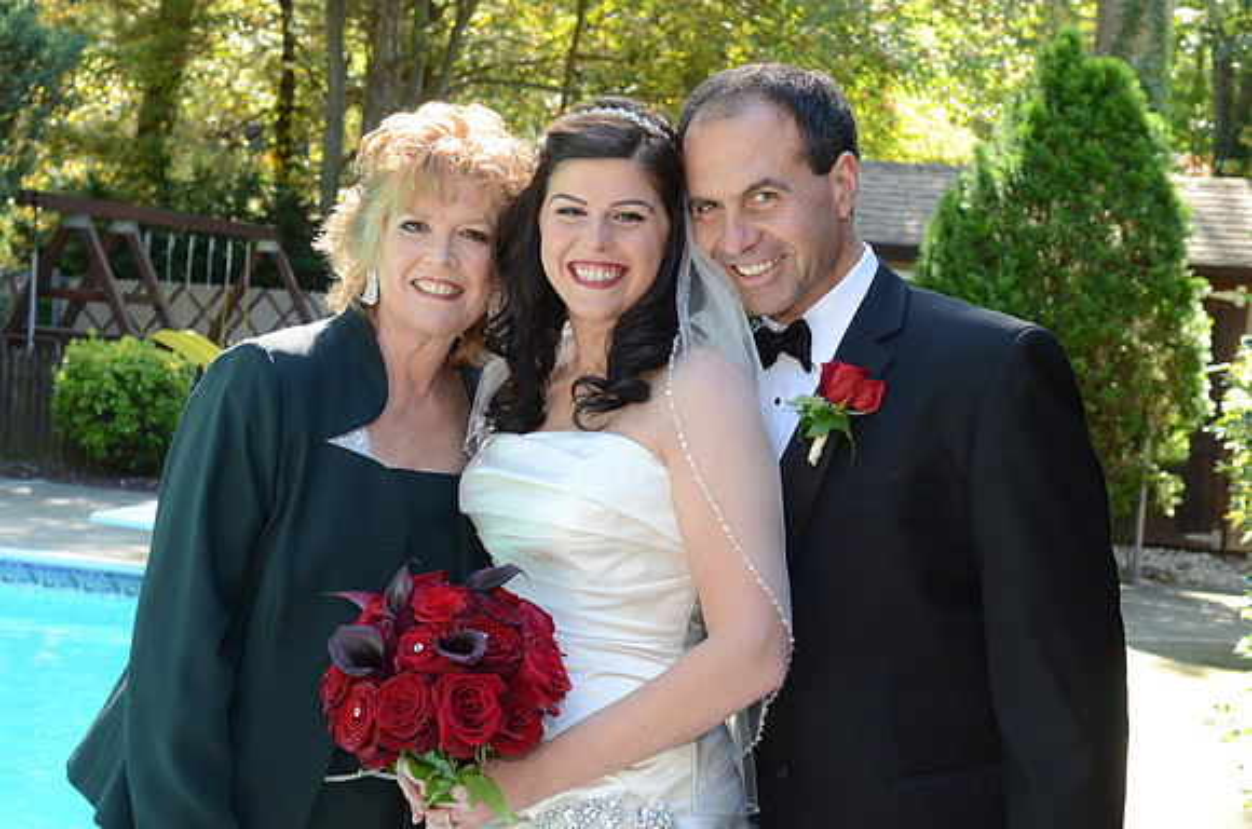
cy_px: 414
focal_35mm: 60
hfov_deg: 33.5
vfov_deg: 22.5
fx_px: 2082
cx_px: 626
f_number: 5.6
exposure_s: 1/100
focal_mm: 40
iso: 500
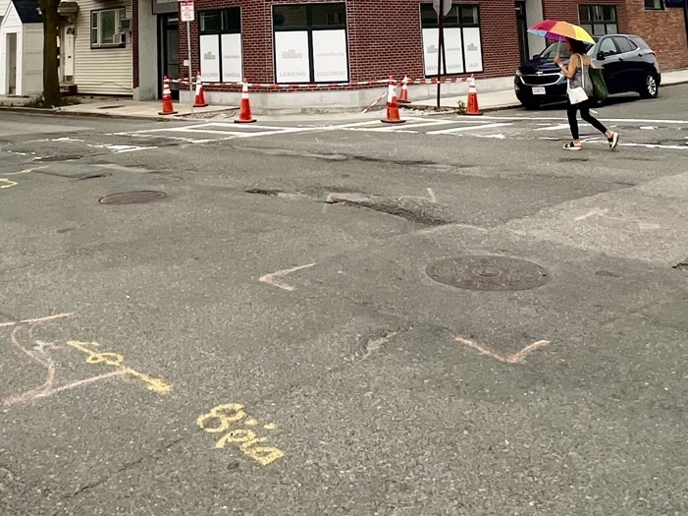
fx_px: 755
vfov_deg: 31.7
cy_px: -97
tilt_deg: +9.3
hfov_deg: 48.5
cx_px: 251
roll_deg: +2.5
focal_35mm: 38
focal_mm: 1.57
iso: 32
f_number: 1.8
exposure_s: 1/637
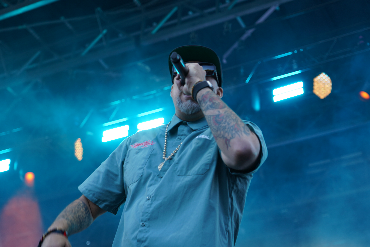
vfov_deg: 17.3
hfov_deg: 25.7
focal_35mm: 79
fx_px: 812
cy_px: 137
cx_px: 181
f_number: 4
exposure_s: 1/160
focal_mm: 69
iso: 200
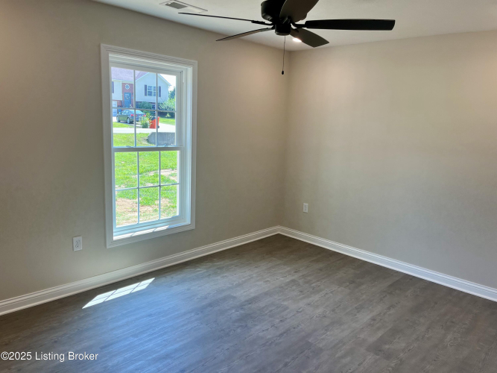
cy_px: 186
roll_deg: -2.6
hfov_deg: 67.3
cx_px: 248
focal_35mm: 26
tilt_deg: -10.2
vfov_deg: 53.0
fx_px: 373
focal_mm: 5.1
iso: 40
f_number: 1.6
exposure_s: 1/200
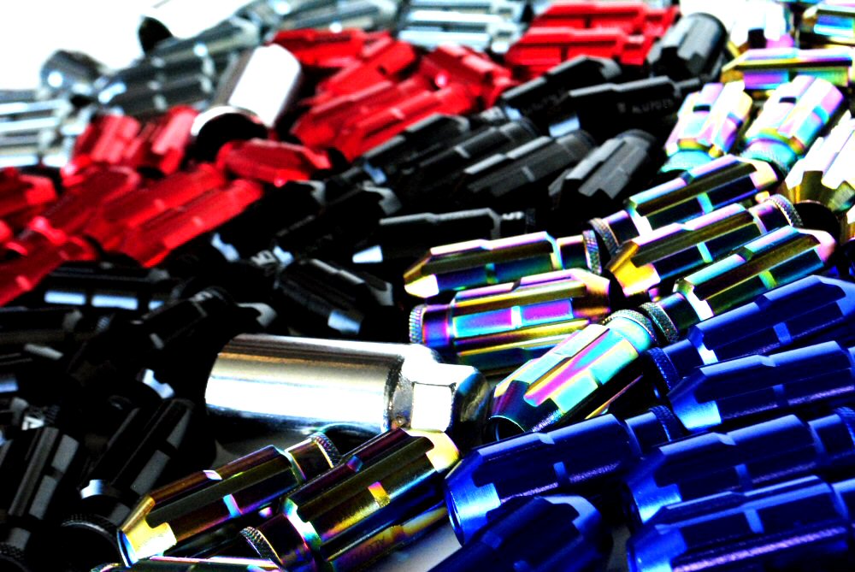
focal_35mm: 82
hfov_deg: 24.6
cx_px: 428
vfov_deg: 16.6
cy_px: 286
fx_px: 1961
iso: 1600
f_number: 11
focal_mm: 55
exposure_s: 1/80
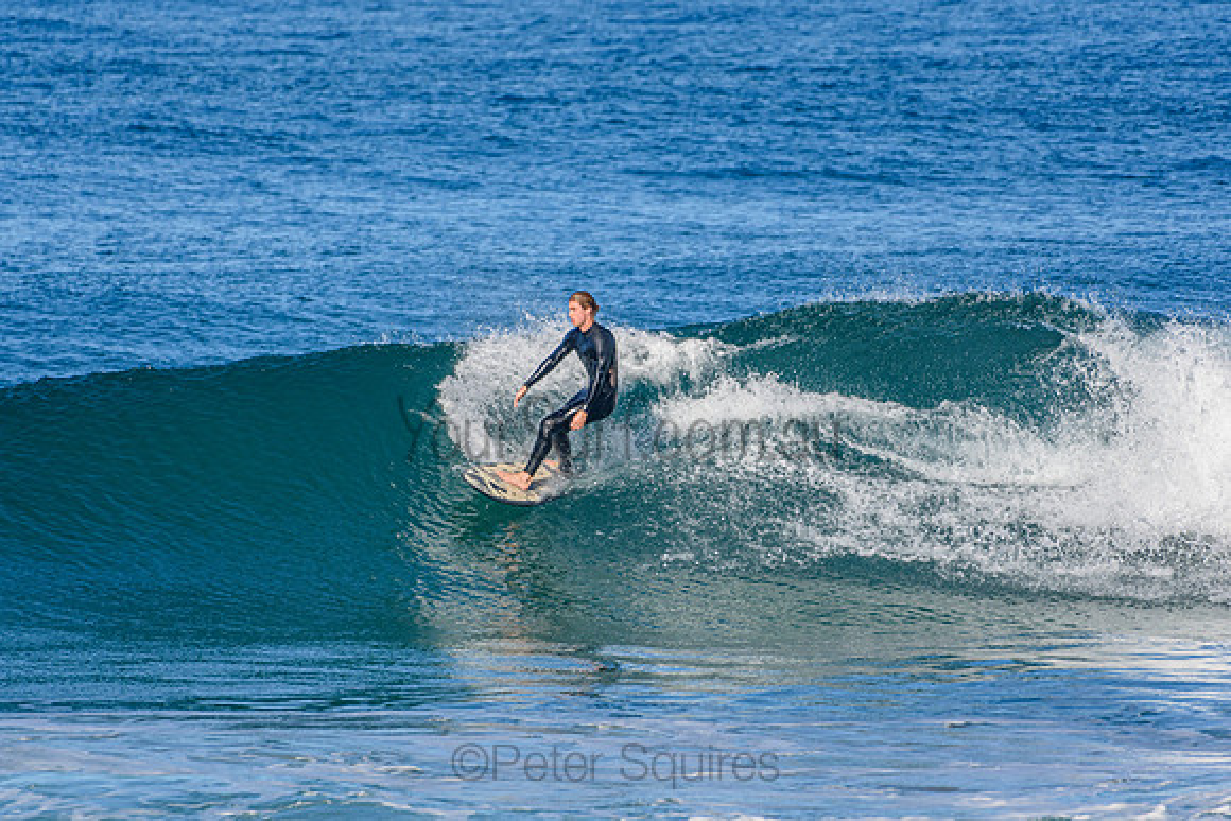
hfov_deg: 2.7
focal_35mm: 750
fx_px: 25651
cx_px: 616
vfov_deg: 1.8
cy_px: 410
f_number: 5.6
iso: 360
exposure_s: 1/2000
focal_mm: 500
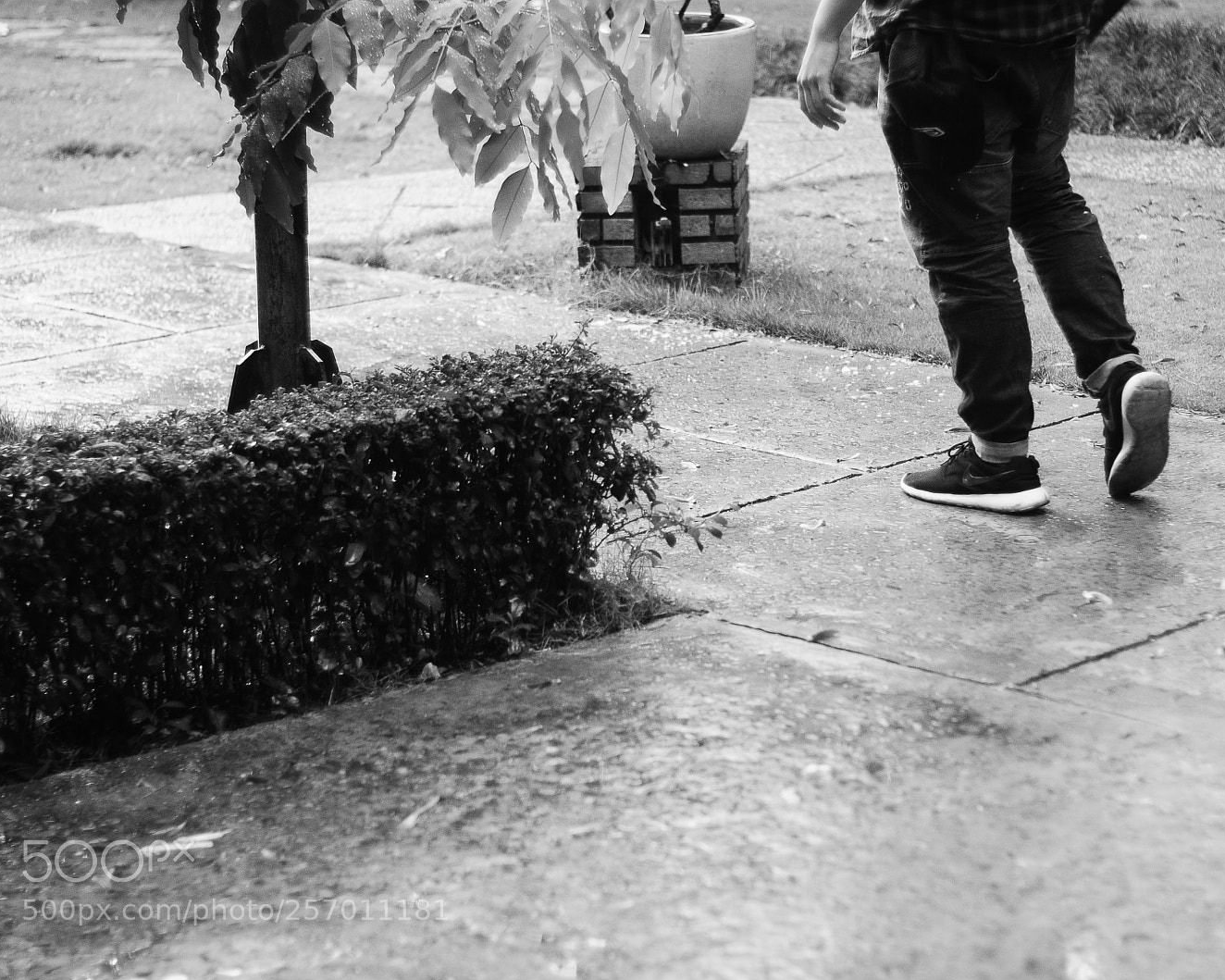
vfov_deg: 18.1
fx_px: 3081
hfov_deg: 22.5
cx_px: 705
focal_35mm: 85
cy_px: 491
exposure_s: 1/250
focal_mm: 50
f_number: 1.8
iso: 500
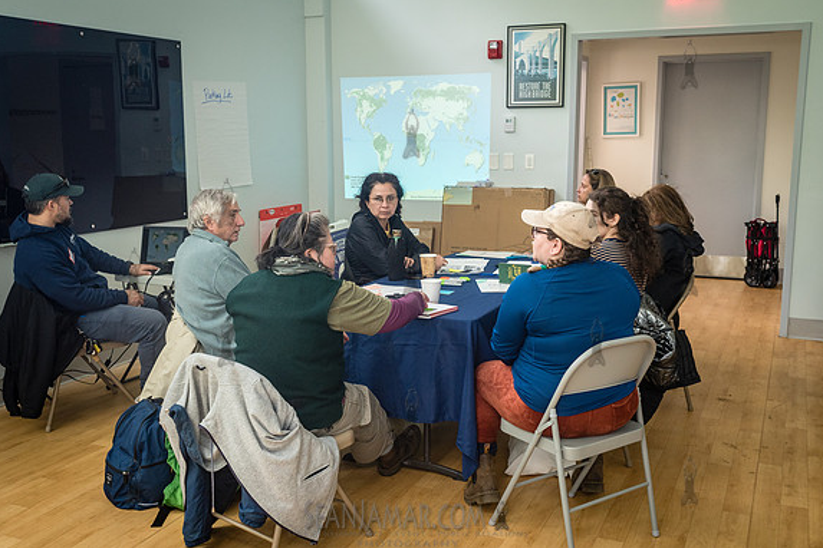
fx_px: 846
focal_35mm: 37
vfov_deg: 35.9
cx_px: 411
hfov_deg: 51.9
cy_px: 272
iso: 1250
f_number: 5.6
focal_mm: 35
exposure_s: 1/200
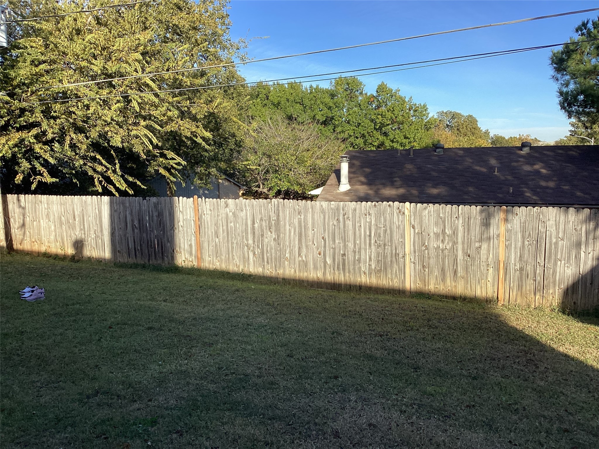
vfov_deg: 45.4
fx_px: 536
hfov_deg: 58.4
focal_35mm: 31
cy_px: 224
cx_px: 300
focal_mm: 3.3
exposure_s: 1/727
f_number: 2.4
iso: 25
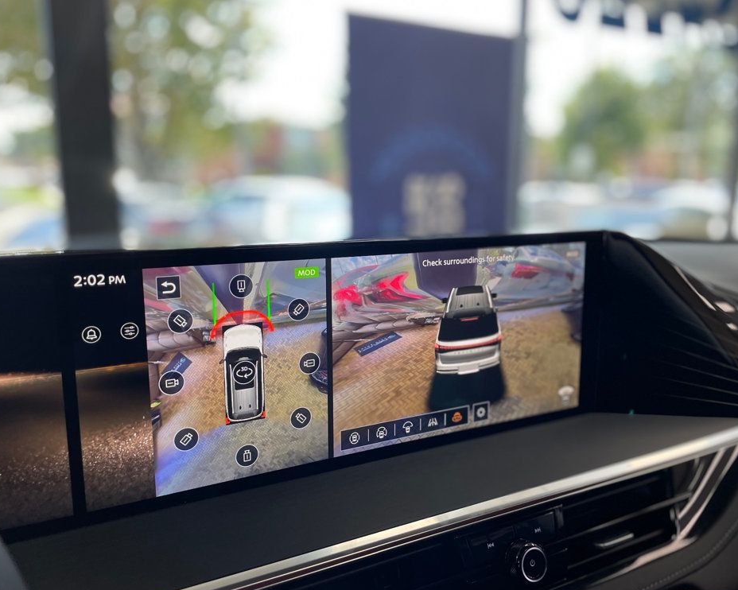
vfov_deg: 51.5
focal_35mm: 28
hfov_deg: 62.2
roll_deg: -0.2
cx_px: 371
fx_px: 611
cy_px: 292
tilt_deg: -9.1
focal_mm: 4.2
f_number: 1.6
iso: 40
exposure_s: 1/210
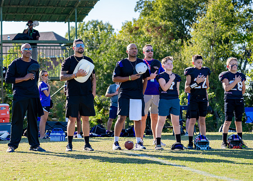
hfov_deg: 22.1
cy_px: 92
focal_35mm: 90
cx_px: 88
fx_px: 646
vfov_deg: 15.9
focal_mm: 70
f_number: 2.8
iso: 160
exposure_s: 1/1000
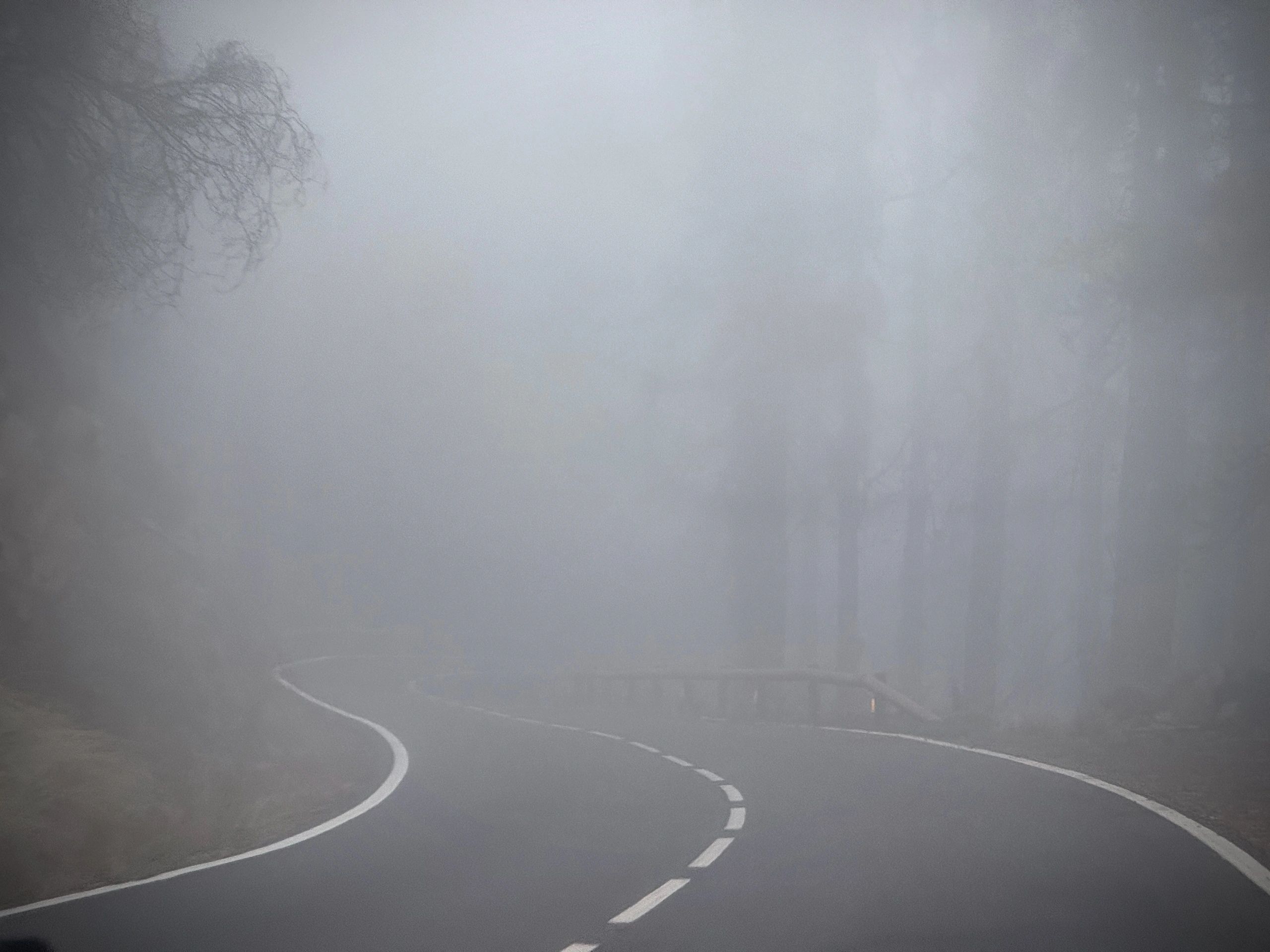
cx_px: 635
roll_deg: -2.0
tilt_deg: -0.6
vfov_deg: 12.3
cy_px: 476
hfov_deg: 16.4
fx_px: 4403
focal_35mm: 120
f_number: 2.8
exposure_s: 1/59
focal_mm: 15.66
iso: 320
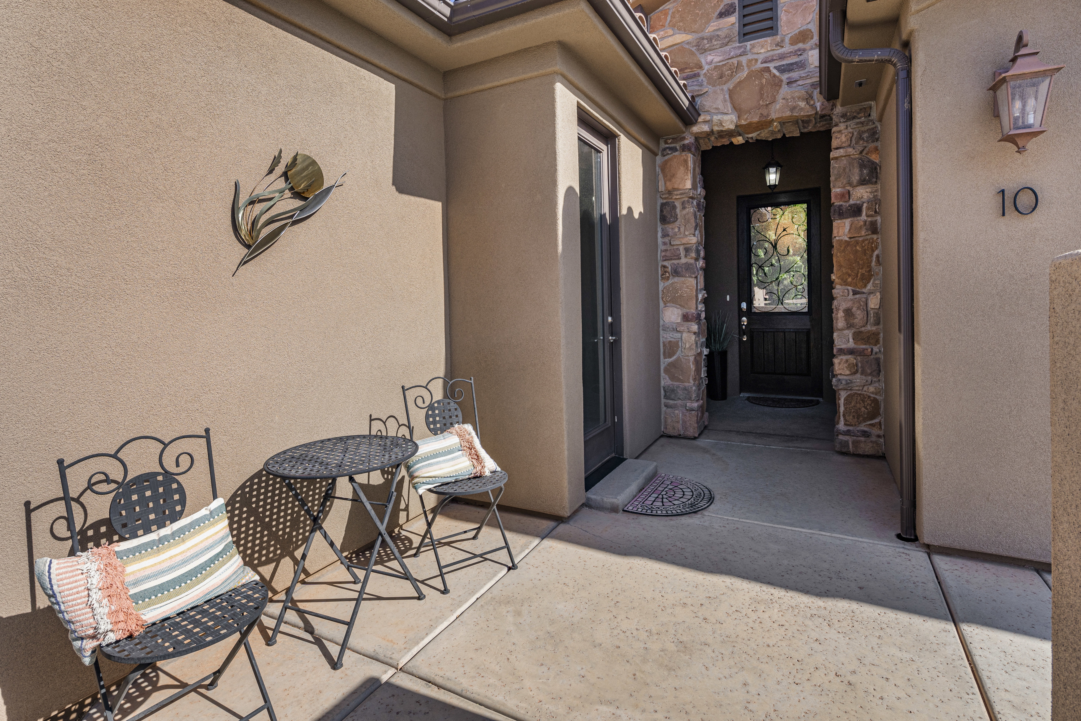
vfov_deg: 70.4
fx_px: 510
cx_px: 540
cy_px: 360
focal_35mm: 17
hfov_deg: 93.3
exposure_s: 1/320
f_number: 9
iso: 400
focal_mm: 17
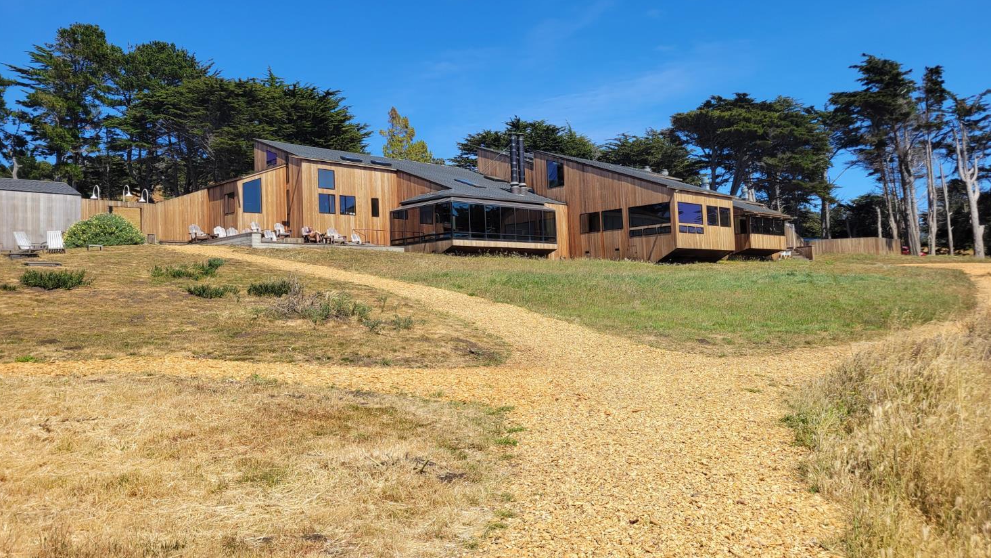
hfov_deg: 66.1
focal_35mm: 29
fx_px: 762
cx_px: 499
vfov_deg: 40.2
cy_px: 257
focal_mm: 5.4
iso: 40
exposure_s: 1/2327
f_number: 1.8
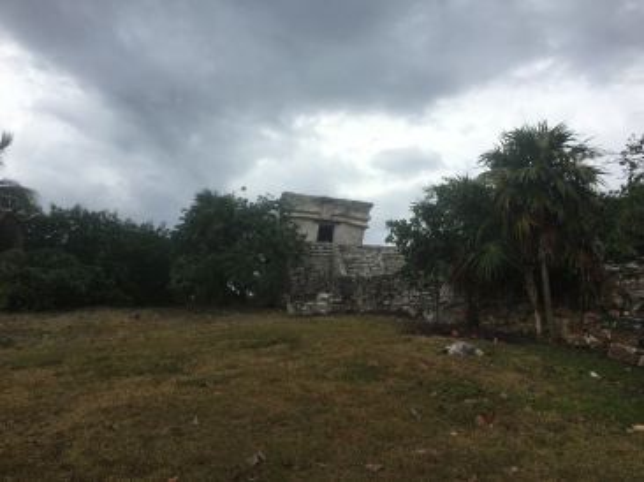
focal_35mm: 29
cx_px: 322
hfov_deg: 61.7
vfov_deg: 48.2
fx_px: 539
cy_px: 241
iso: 25
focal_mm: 4.15
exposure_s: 1/1672
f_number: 2.2
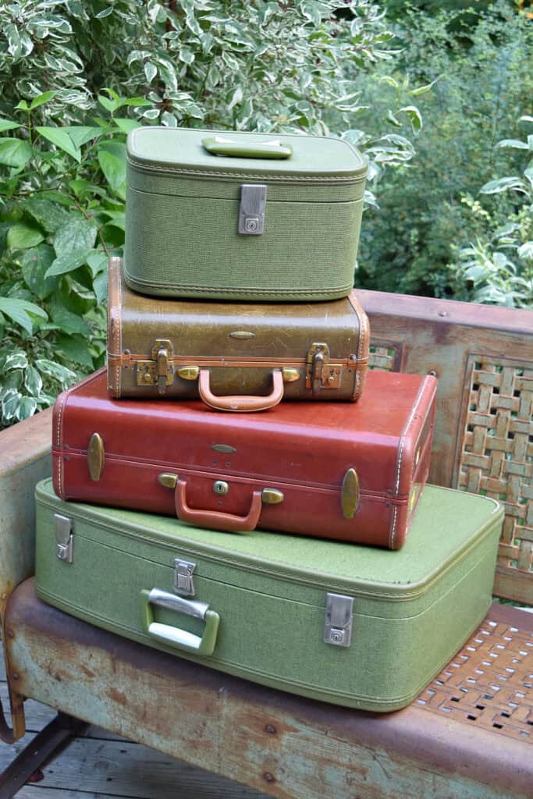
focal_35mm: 46
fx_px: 1032
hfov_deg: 29.0
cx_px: 266
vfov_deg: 42.3
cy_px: 400
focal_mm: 31
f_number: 4.2
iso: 560
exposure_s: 1/60
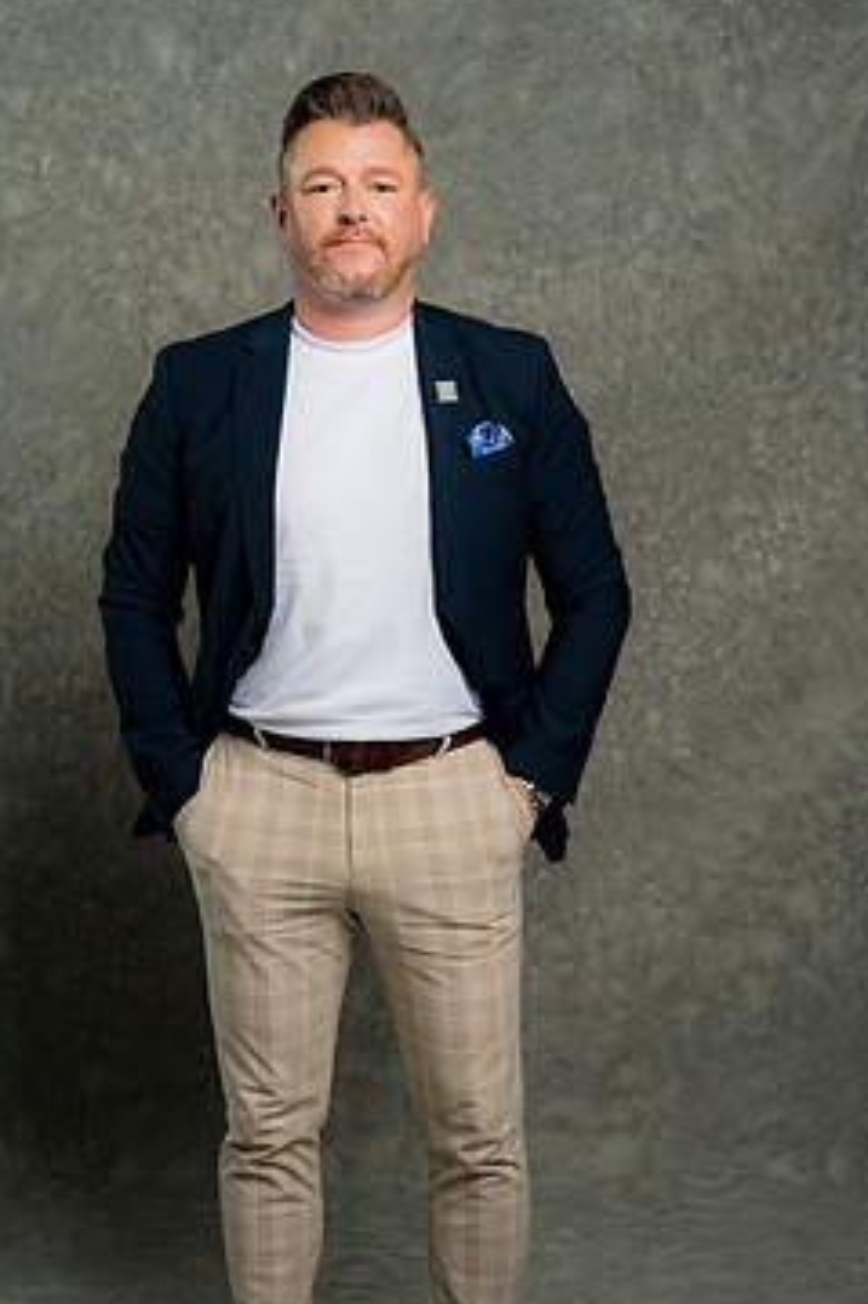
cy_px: 737
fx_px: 2498
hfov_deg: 19.7
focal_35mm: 69
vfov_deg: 29.2
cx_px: 334
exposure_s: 1/160
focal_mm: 55
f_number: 4
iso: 125
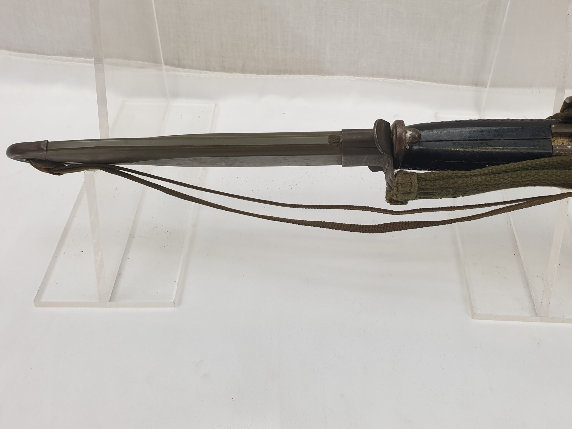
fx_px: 562
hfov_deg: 53.7
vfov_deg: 41.6
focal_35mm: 34
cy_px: 178
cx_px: 332
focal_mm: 4.3
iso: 80
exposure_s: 1/100
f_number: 2.4
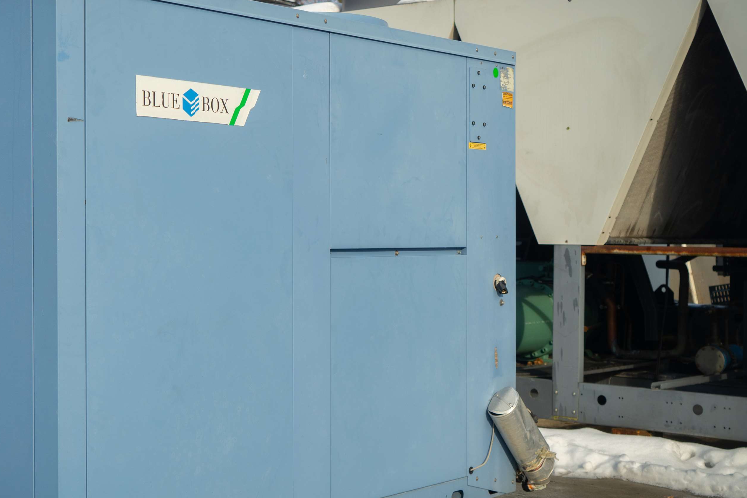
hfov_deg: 32.0
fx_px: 1286
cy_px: 259
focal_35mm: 62
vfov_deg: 21.9
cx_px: 223
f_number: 4
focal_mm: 38
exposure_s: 1/400
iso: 125
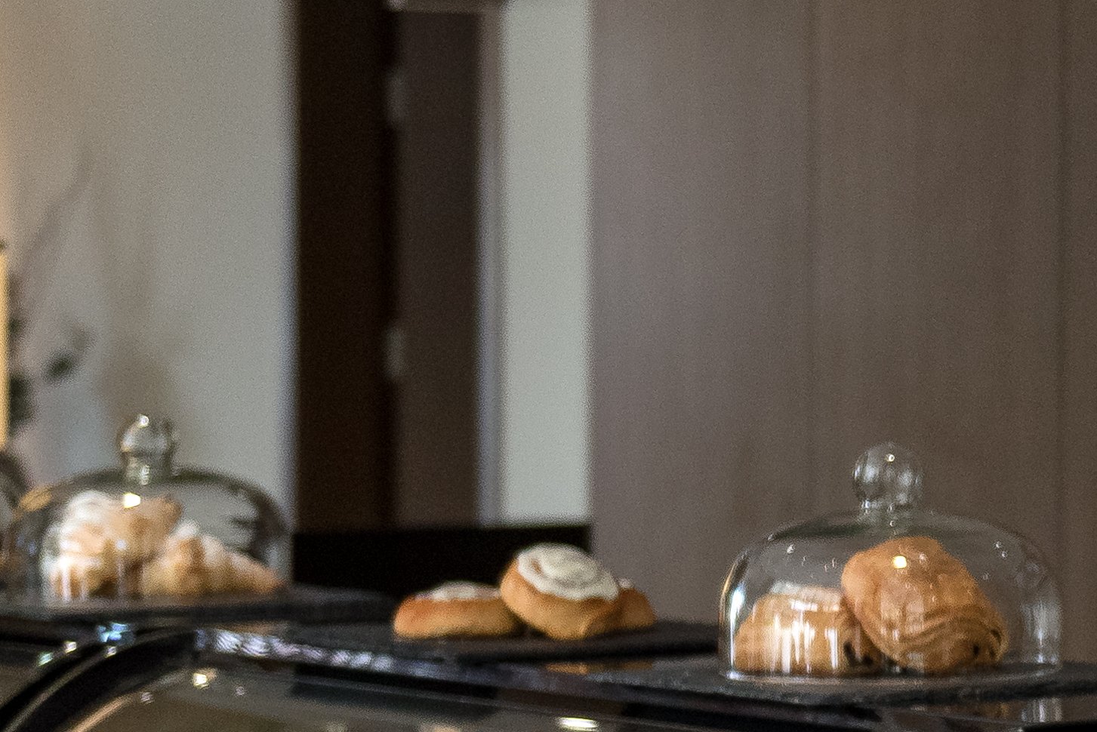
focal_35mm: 165
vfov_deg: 8.3
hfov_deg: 11.8
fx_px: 5030
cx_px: 1706
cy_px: 552
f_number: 2.8
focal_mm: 40
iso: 1250
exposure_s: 1/640
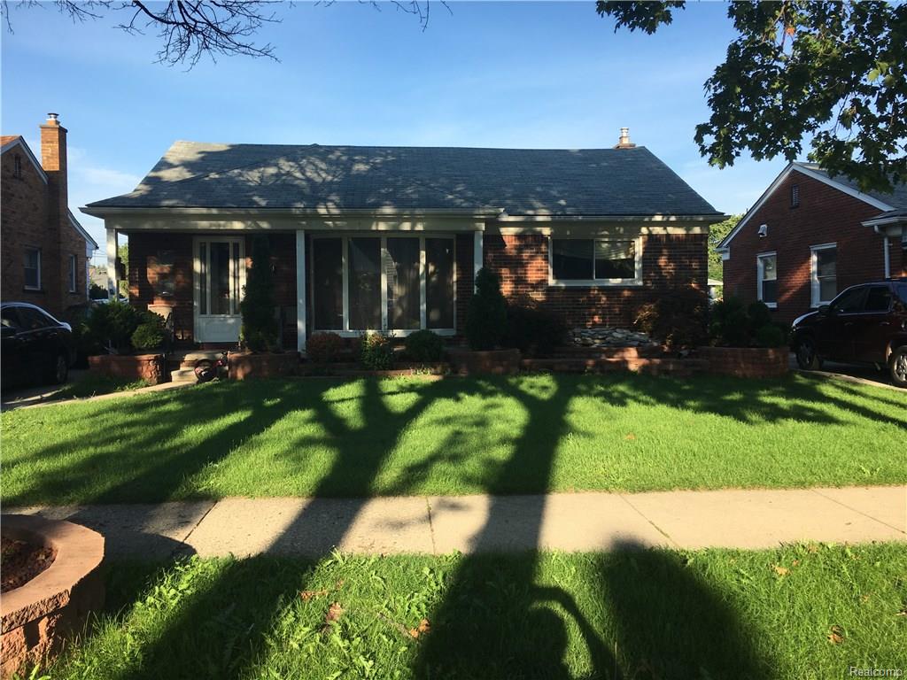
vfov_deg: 48.2
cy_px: 340
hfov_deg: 61.7
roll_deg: +0.2
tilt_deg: -0.1
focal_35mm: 29
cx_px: 454
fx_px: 760
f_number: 2.2
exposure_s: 1/777
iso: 25
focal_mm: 4.15
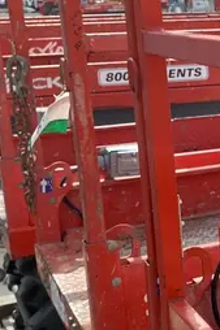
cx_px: 344
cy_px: 185
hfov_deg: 15.8
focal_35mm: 78
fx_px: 716
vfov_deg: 26.0
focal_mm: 4.25
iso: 32
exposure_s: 1/1193
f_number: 1.8
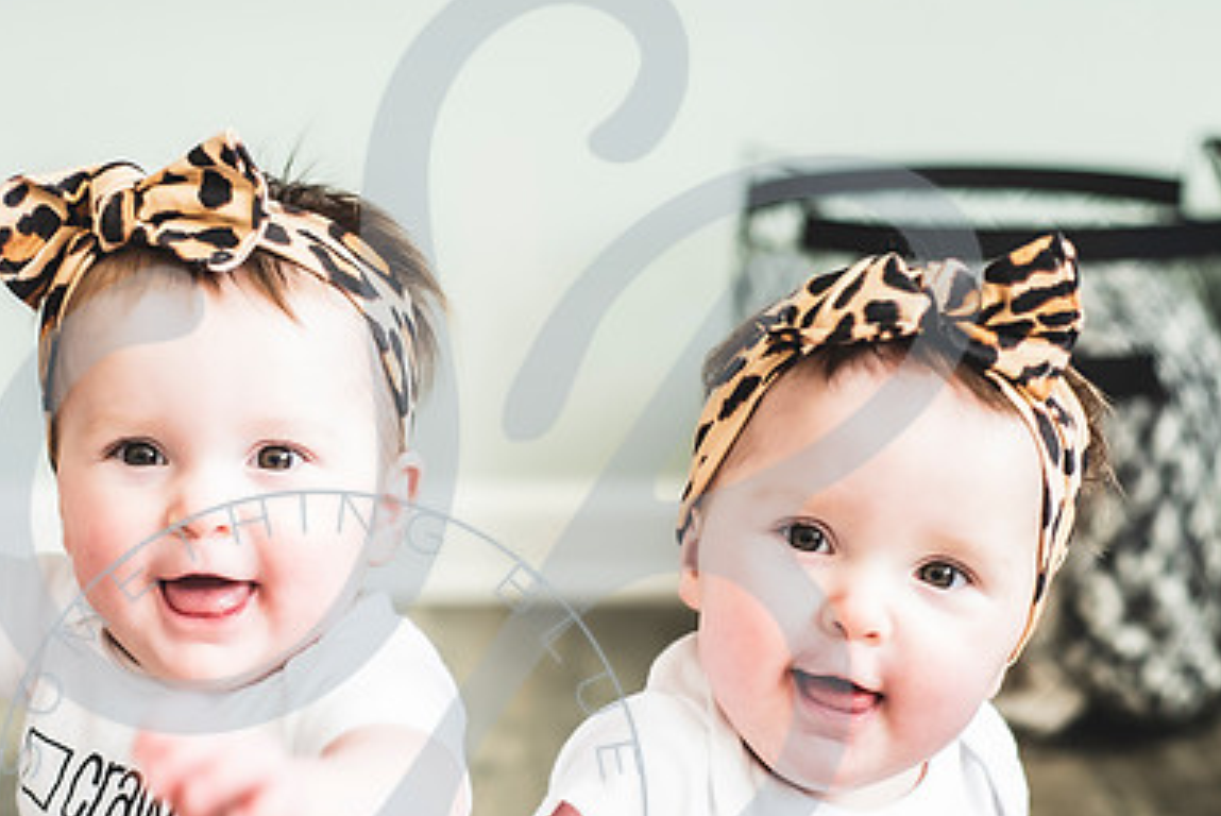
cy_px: 549
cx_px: 456
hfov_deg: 25.6
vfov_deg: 17.3
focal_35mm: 79
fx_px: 2681
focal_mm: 50
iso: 1000
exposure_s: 1/125
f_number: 2.8
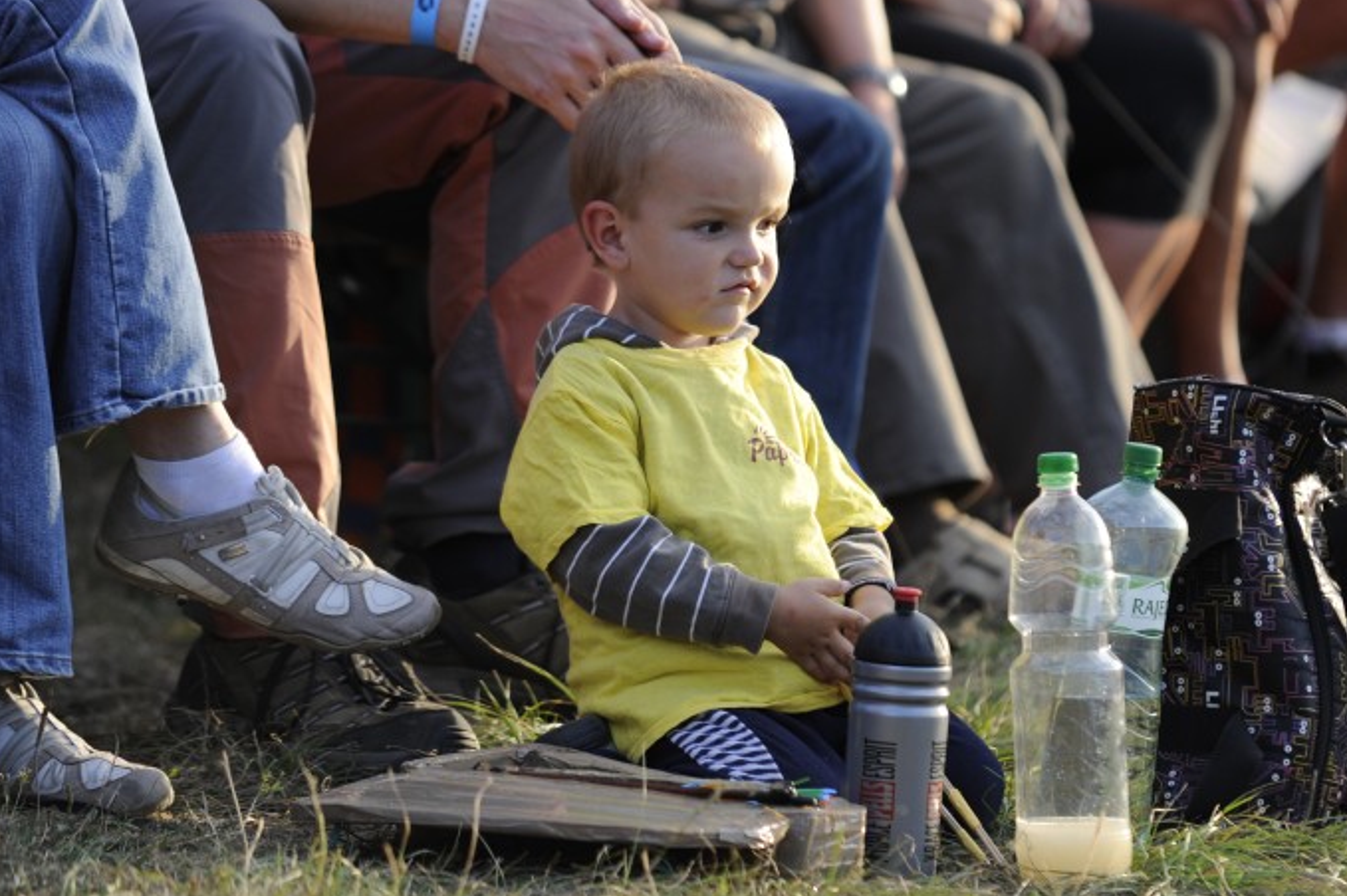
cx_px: 780
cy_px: 392
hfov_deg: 7.8
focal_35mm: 265
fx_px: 9910
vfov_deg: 5.2
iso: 500
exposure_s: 1/1000
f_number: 3.5
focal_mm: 200
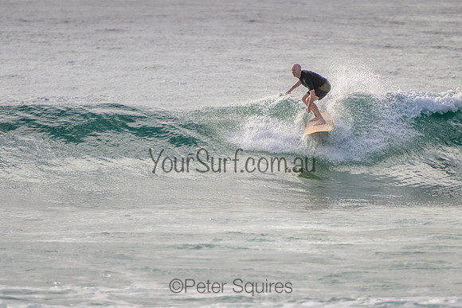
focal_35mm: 550
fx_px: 7062
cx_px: 237
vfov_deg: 2.5
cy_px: 166
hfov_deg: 3.7
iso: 220
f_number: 5.6
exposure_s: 1/2000
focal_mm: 400
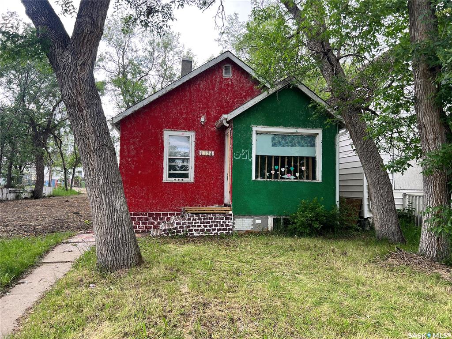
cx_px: 226
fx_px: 339
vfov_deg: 53.1
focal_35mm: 26
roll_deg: -1.0
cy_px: 170
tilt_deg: +1.9
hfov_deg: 67.3
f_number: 1.5
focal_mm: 5.7
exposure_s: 1/254
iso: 50
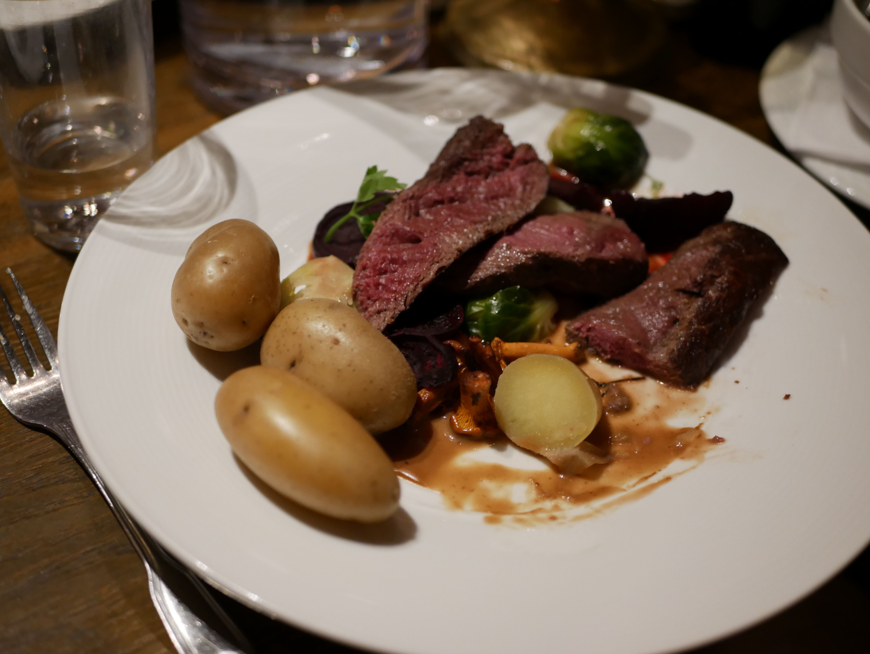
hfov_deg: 38.2
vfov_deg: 29.1
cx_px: 435
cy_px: 327
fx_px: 1257
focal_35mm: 50
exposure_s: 1/60
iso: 800
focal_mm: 25
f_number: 1.7
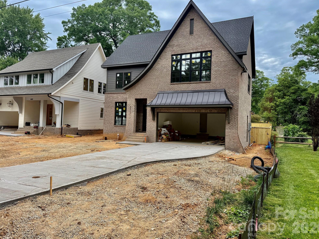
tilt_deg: +1.3
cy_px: 115
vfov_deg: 54.9
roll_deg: -1.6
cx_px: 161
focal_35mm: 25
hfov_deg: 69.4
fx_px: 230
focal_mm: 6.76
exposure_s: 1/920
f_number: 1.78
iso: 100
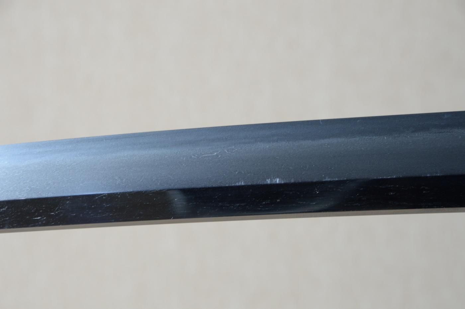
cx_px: 232
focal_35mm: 168
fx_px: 2168
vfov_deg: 8.2
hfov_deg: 12.2
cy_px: 154
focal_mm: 112
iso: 400
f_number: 11
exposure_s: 1/2
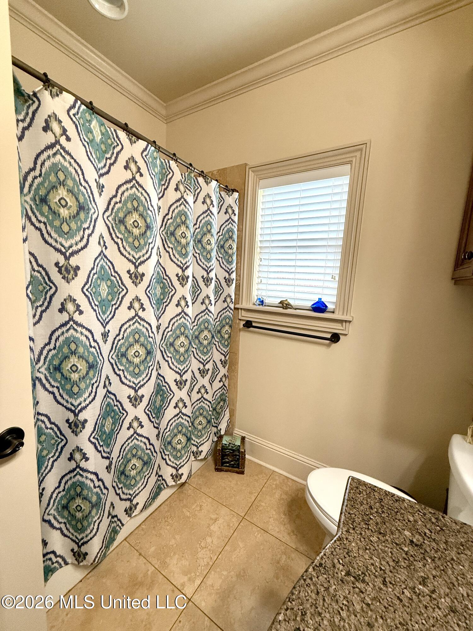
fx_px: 255
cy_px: 316
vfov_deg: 102.1
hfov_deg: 85.7
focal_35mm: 14
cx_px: 236
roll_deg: -3.2
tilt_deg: -7.0
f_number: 2.2
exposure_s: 1/120
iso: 250
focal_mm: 2.22
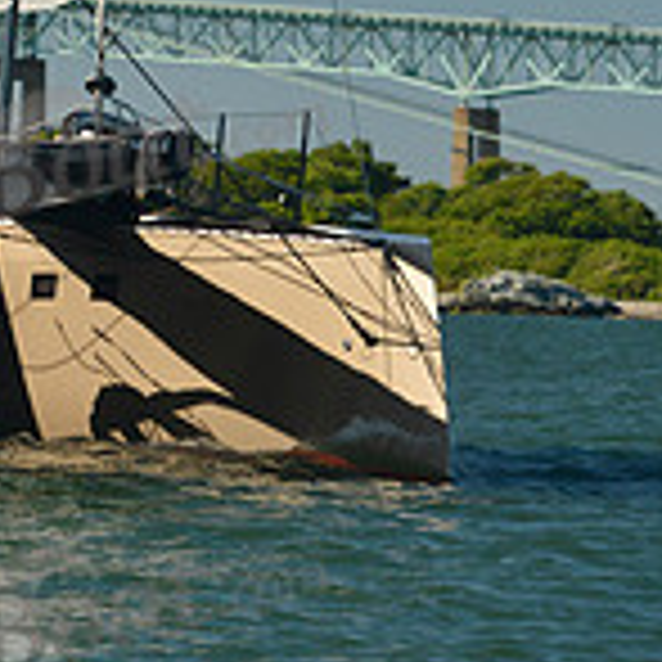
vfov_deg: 4.3
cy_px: 11
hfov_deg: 4.2
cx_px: -536
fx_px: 8871
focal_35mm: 410
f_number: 5.6
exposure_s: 1/1250
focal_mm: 122
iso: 400
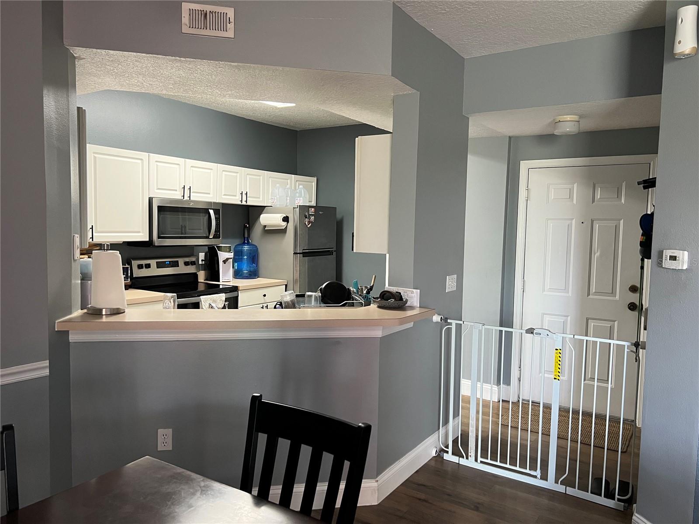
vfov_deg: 53.1
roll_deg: -1.7
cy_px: 262
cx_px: 350
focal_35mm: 26
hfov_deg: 67.3
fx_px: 525
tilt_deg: -5.0
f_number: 1.5
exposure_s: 1/60
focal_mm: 5.7
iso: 250
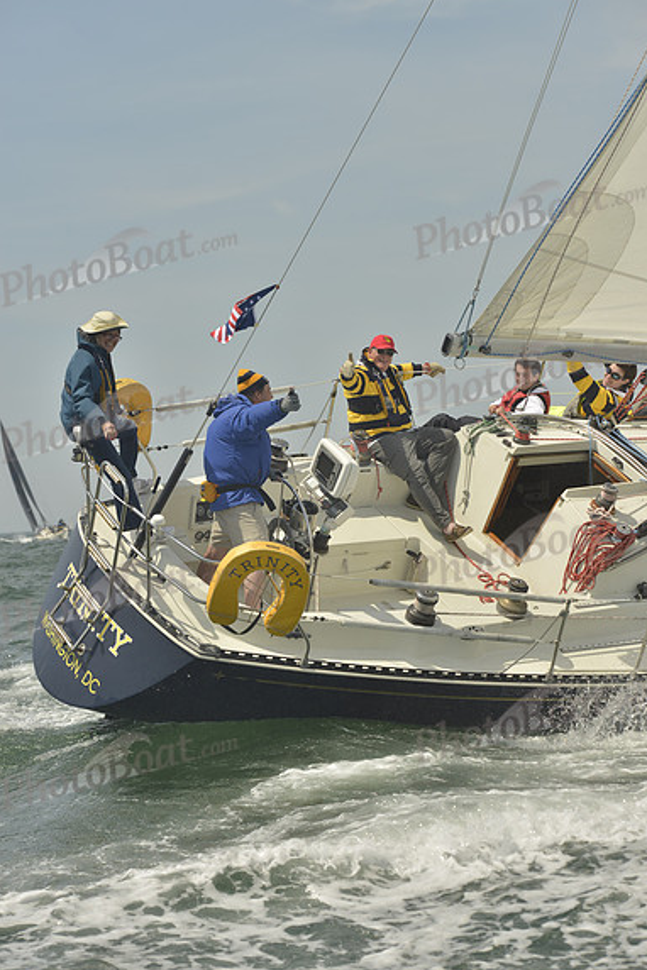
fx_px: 2345
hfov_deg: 15.7
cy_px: 484
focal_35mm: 87
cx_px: 326
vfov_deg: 23.4
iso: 200
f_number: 7.1
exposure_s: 1/1250
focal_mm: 86
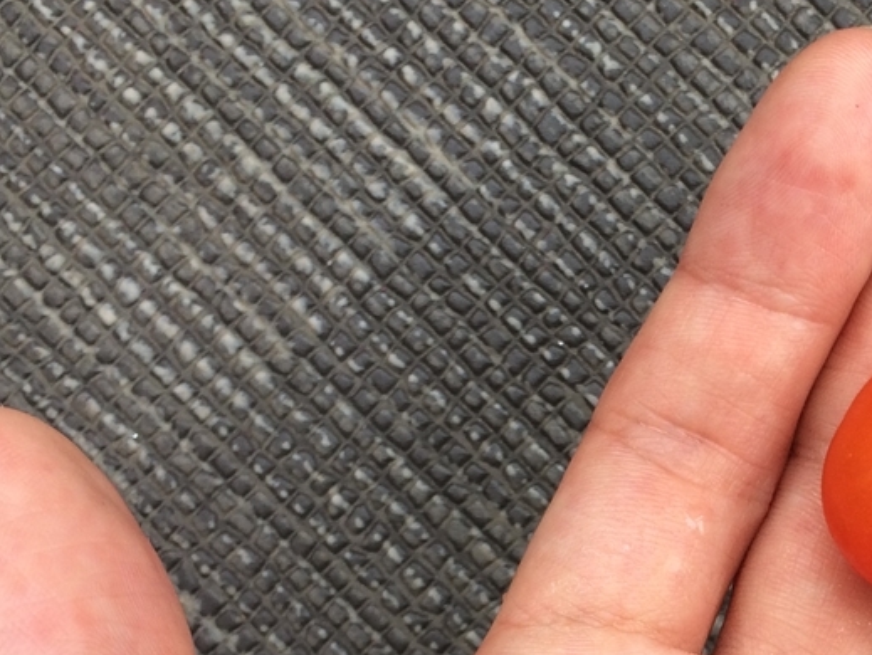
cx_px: 810
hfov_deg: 27.7
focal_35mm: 67
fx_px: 1689
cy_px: 556
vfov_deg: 21.6
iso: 32
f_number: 2.2
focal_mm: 4.15
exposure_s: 1/60
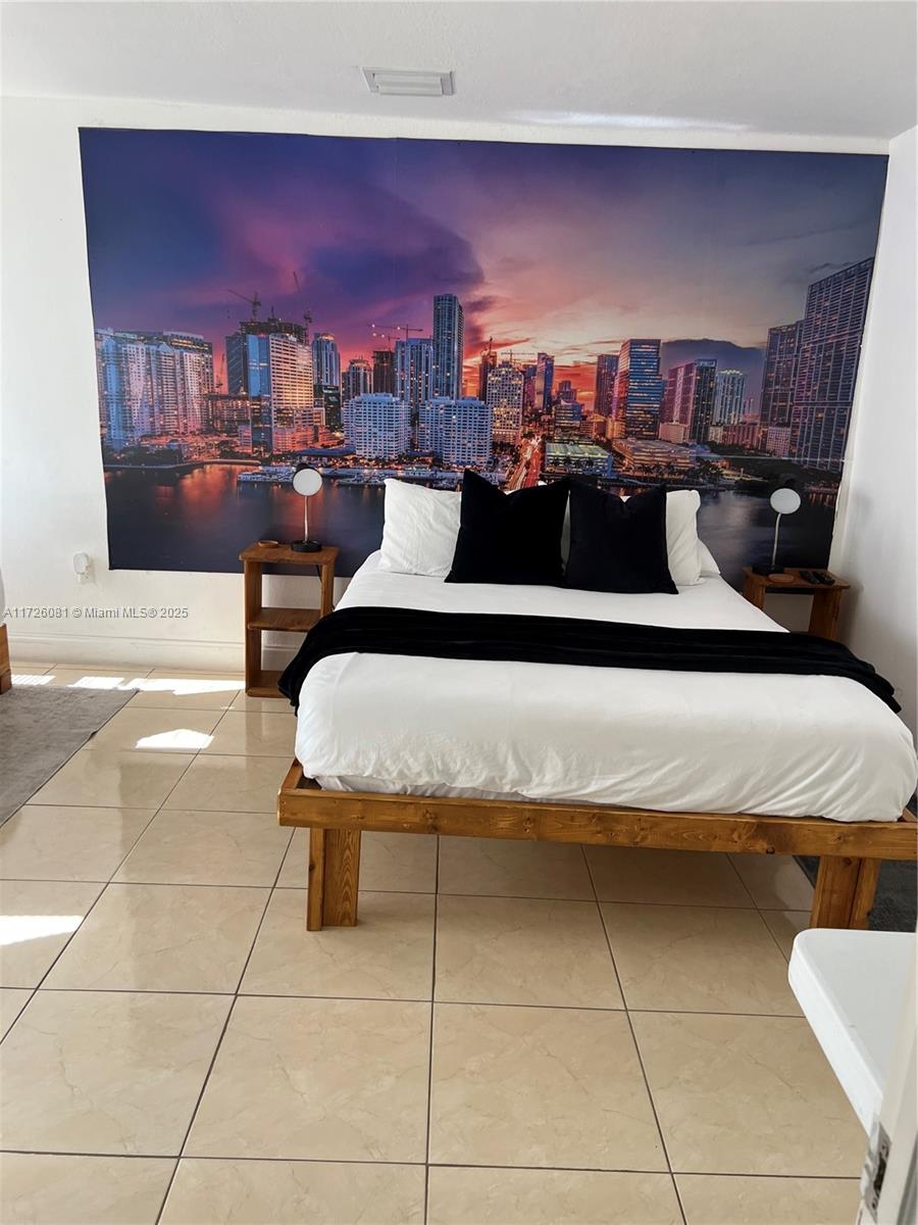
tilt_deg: -14.6
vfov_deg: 67.3
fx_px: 919
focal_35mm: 26
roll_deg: -2.3
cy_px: 612
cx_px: 459
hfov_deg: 53.1
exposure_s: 1/120
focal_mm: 5.7
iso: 100
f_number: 1.5
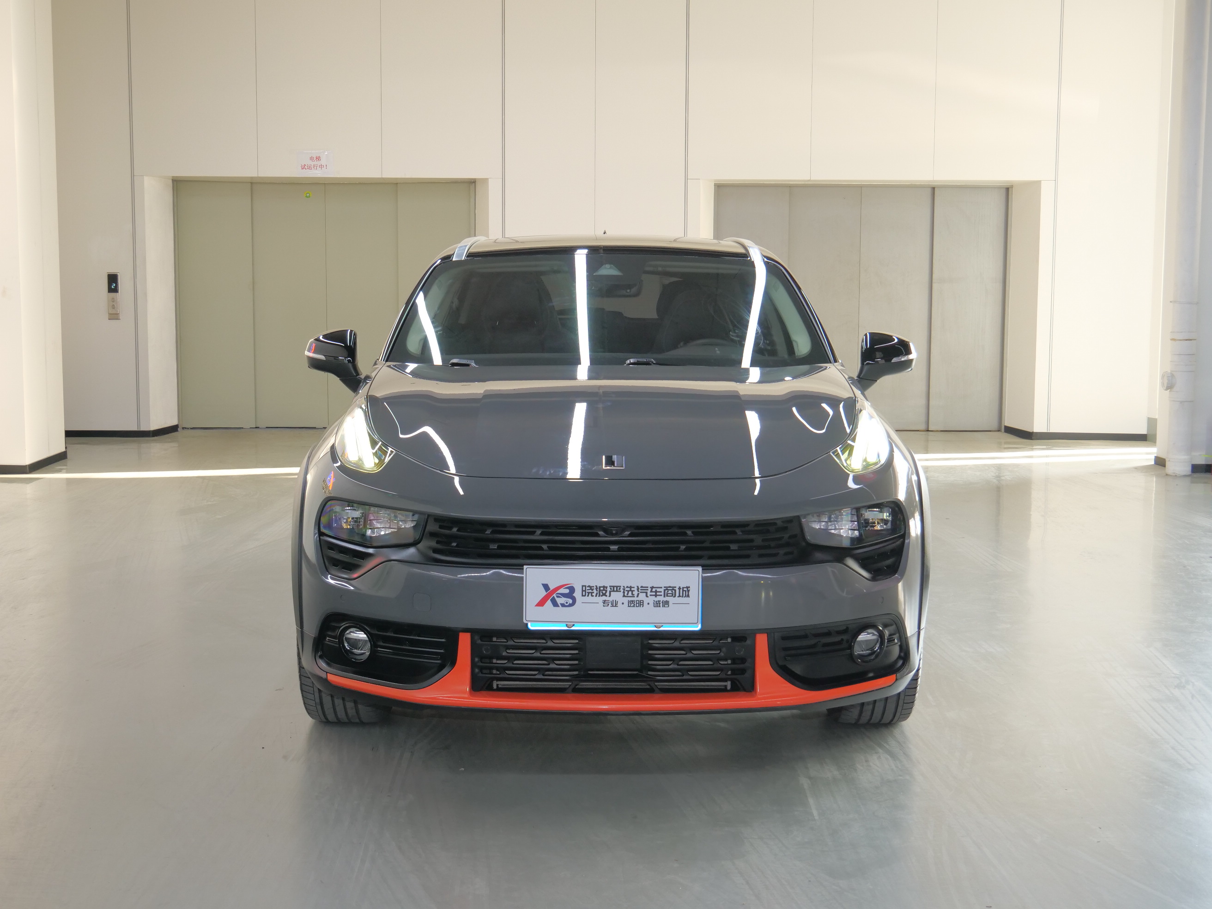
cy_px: 454
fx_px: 1611
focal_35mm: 46
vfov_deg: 31.5
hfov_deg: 41.2
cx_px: 606
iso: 800
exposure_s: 1/20
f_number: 4.3
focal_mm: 23
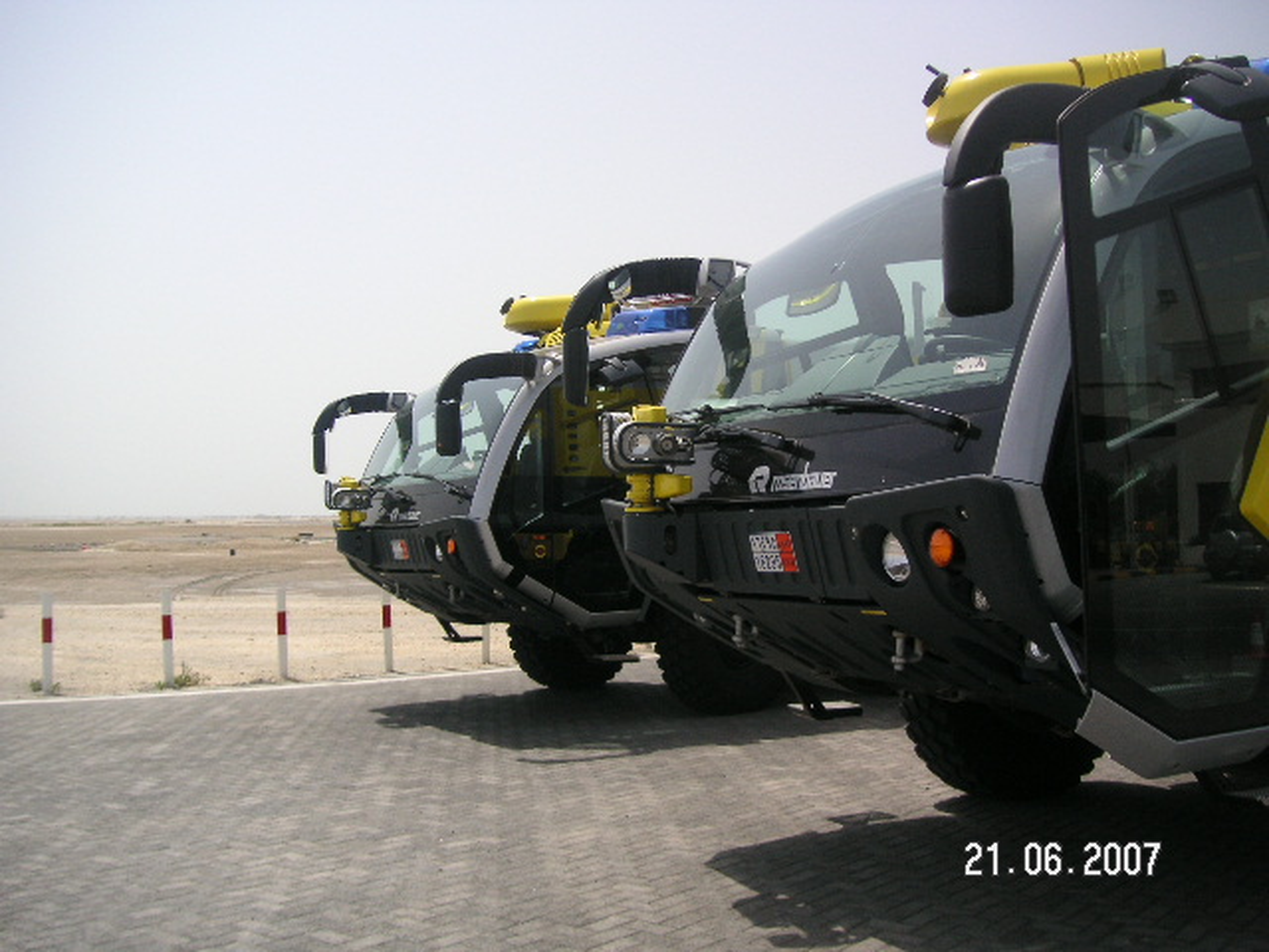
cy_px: 476
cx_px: 634
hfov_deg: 50.1
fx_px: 1356
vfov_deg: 38.7
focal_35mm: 37
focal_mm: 6.1
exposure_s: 1/180
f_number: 6.7
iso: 50
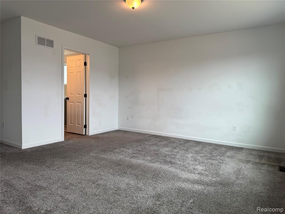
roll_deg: -0.9
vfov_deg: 56.8
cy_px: 107
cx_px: 142
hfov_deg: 71.6
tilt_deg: -3.0
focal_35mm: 24
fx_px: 198
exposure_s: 1/120
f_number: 1.78
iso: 64
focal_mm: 6.76
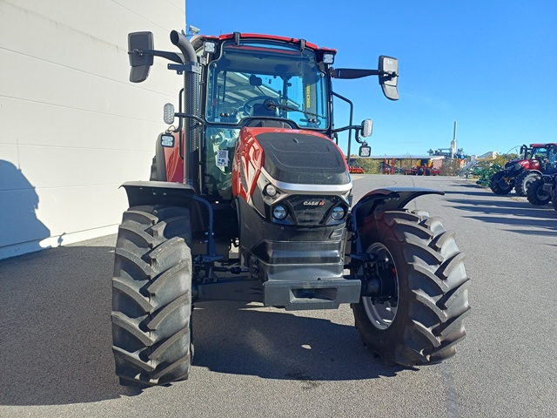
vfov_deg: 54.9
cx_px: 278
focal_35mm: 25
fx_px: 402
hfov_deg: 69.4
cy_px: 209
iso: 50
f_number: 1.8
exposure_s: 1/669
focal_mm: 4.65
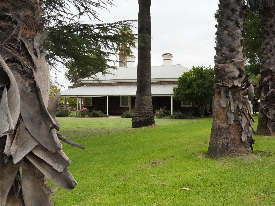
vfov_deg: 33.6
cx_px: 150
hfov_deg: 43.8
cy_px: 104
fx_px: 342
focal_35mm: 43
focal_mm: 39
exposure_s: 1/6400
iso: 32000
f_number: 16
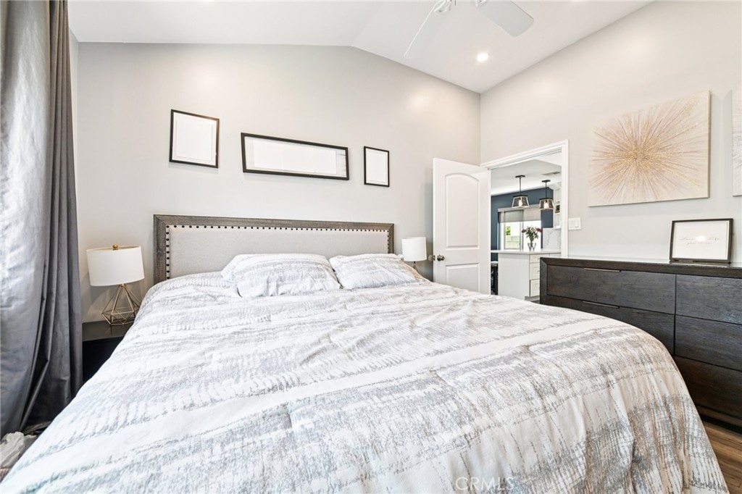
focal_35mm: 13
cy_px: 247
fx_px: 268
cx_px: 371
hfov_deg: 108.3
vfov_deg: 85.4
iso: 250
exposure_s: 1/5
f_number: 8
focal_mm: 13
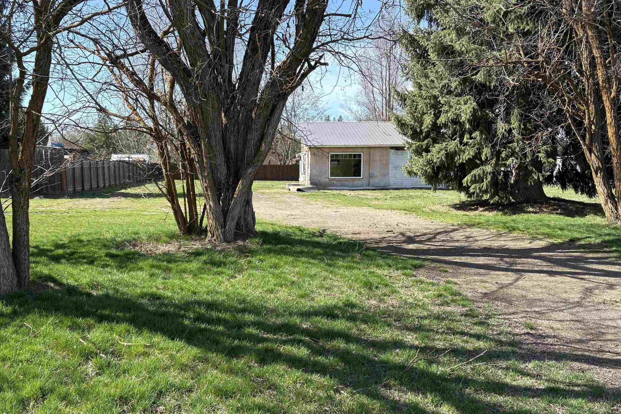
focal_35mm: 34
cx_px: 297
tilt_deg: -6.8
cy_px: 245
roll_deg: -1.2
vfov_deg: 38.8
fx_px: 586
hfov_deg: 55.8
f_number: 1.6
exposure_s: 1/1311
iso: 64
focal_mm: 5.96
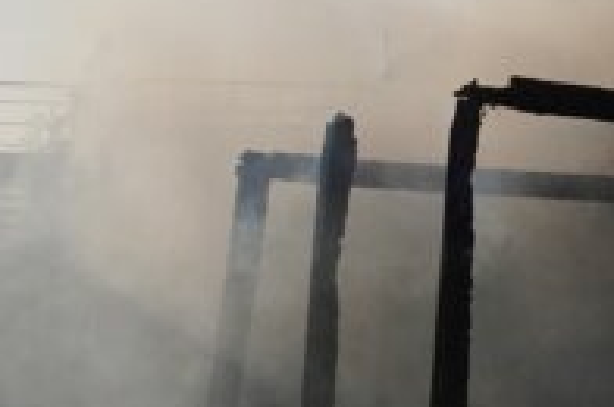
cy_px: 312
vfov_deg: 8.7
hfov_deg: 12.4
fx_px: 2673
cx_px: -326
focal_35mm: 157
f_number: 13
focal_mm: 24
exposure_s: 1/8000
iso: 3200
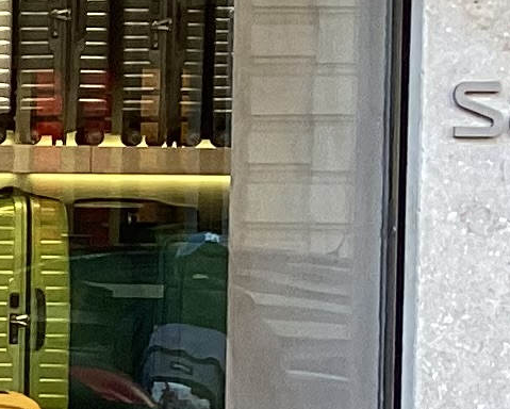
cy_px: 238
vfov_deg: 7.5
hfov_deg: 8.3
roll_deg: -0.3
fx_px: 3112
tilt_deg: -1.4
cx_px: -856
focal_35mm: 206
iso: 80
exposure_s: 1/100
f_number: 2.4
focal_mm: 3.3
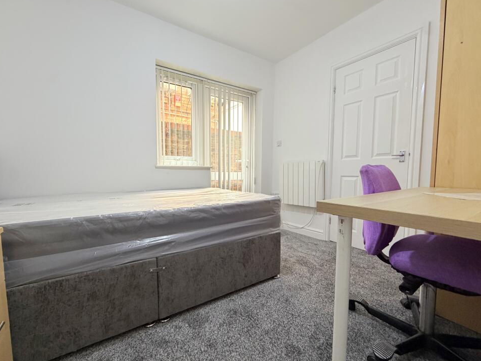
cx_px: 227
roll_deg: -0.3
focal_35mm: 15
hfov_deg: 98.1
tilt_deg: -3.5
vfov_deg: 81.7
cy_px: 187
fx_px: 208
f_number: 2.2
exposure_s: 1/100
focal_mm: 2.22
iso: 320
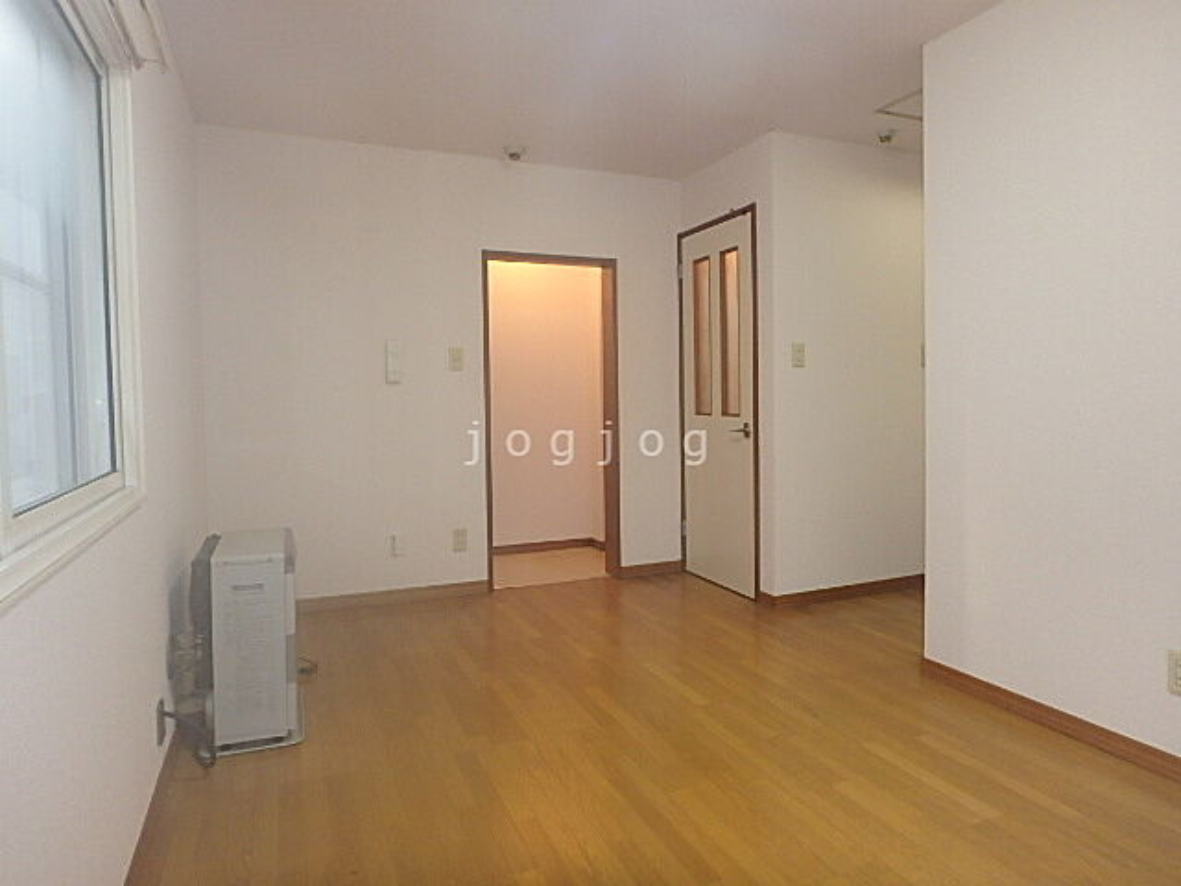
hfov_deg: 79.0
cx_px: 590
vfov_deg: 63.4
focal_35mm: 21
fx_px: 716
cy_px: 443
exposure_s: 1/30
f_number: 3.5
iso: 320
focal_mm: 3.7
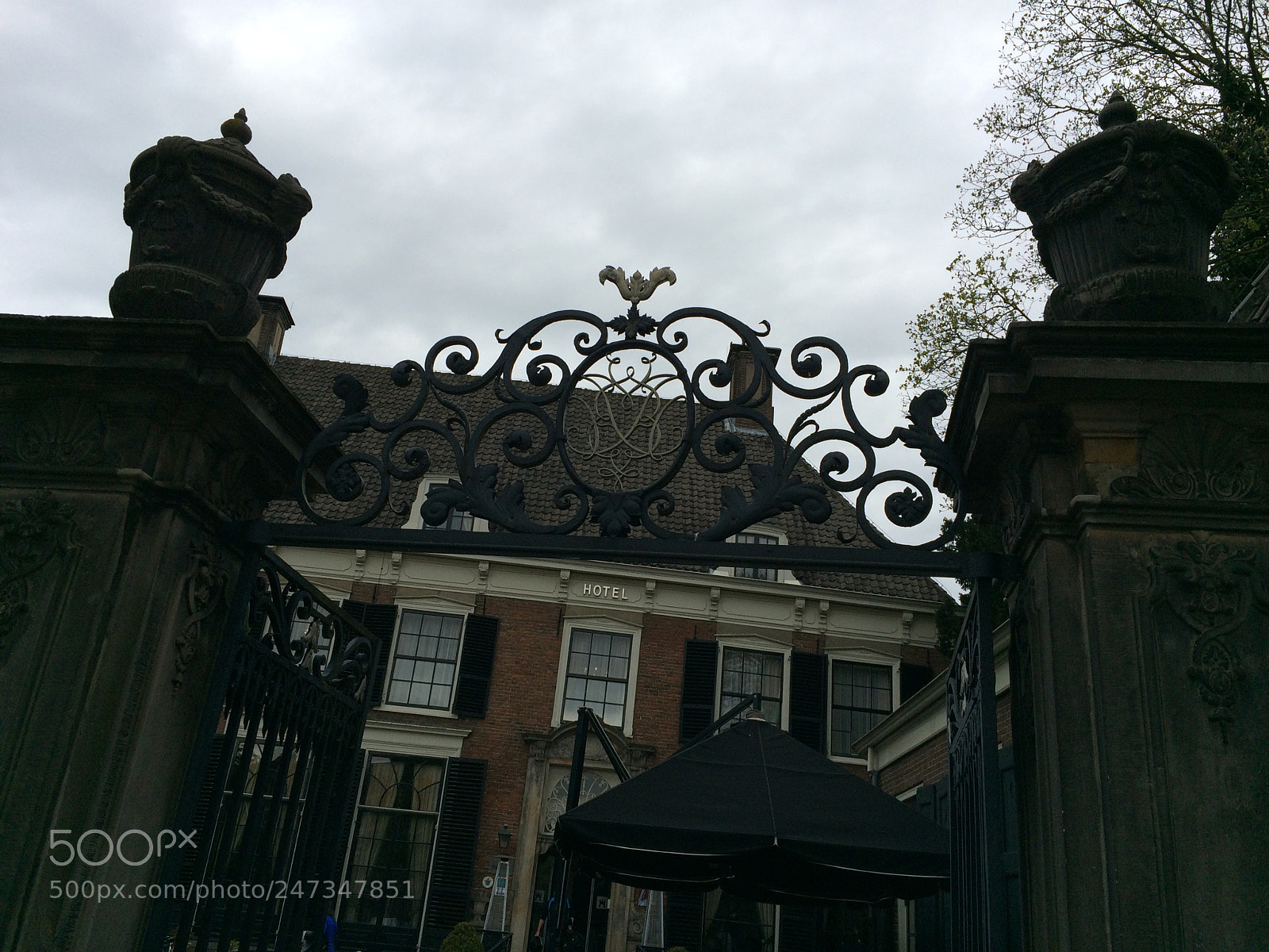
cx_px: 634
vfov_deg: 48.2
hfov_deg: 61.7
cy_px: 476
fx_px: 1063
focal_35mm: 29
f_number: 2.2
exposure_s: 1/2160
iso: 32
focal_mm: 4.15
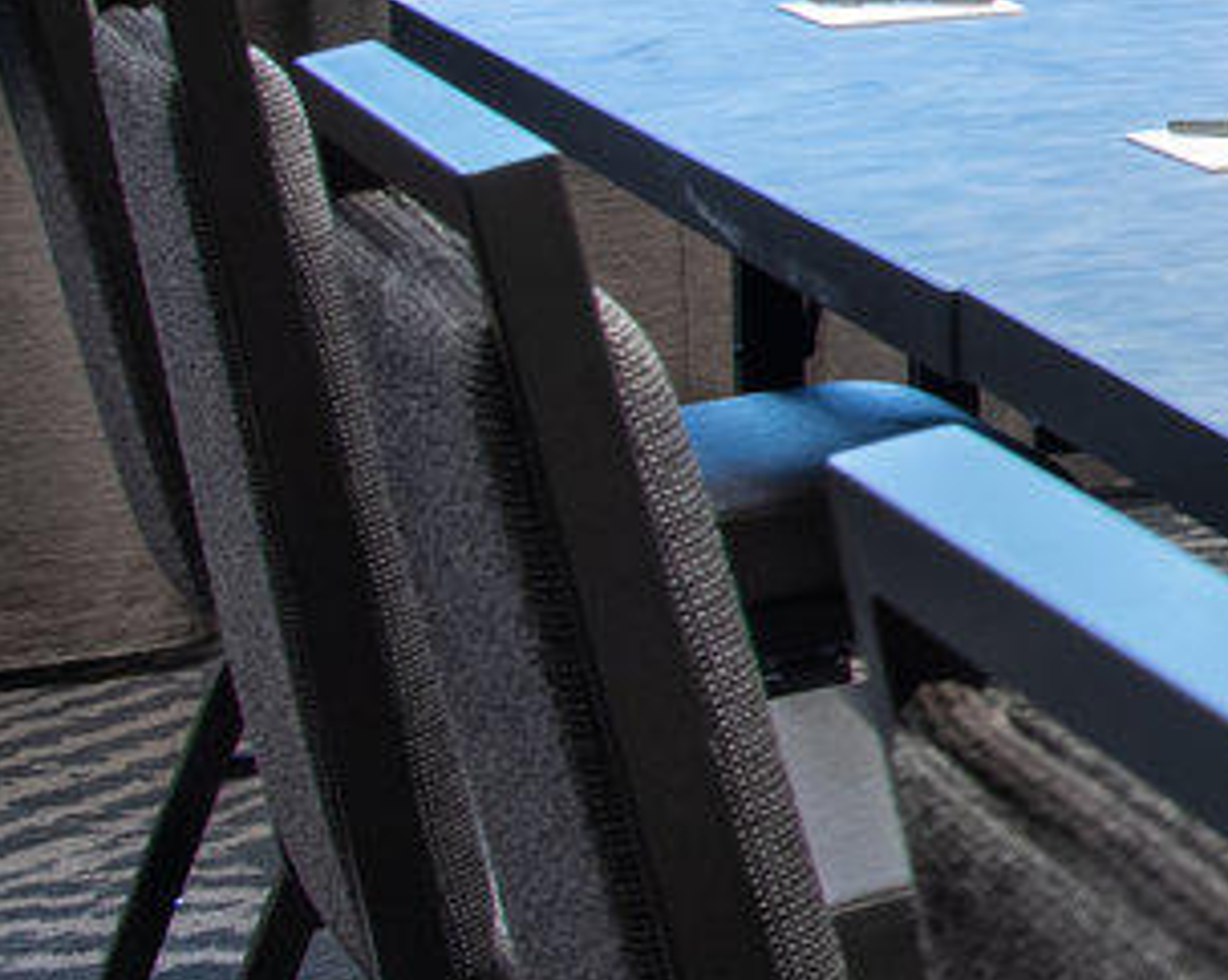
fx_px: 4613
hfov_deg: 10.2
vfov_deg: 11.5
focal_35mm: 127
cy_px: -585
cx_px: 3883
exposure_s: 1/8
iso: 200
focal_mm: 20
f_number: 8
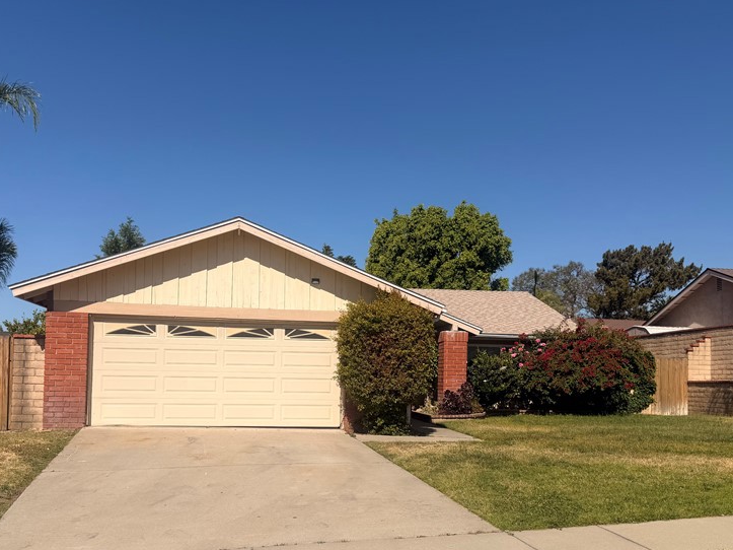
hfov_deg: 53.9
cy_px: 356
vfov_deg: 41.4
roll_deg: -0.4
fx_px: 720
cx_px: 350
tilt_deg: +3.0
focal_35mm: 34
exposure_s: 1/8130
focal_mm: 6.76
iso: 80
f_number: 1.78
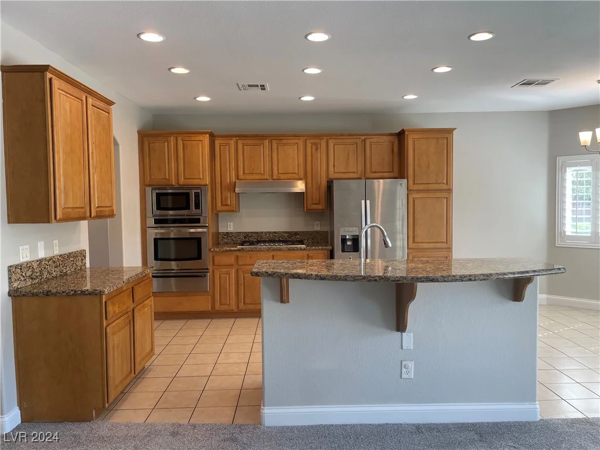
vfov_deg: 53.1
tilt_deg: -2.9
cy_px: 225
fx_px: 451
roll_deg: +1.2
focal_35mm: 26
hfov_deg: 67.3
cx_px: 300
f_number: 1.6
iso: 50
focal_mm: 4.2
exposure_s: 1/120
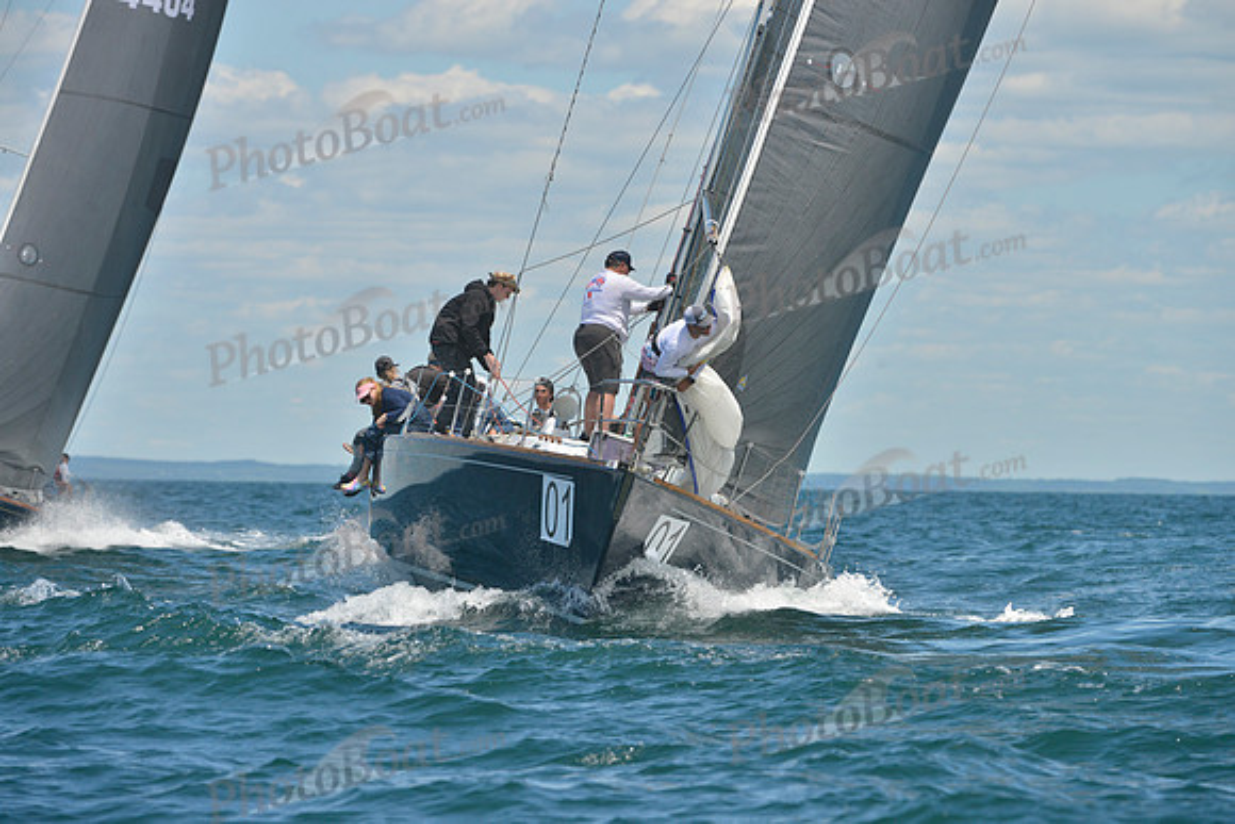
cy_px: 412
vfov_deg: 6.2
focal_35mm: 220
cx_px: 618
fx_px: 7549
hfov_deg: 9.4
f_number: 9
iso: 280
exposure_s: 1/800
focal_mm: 220
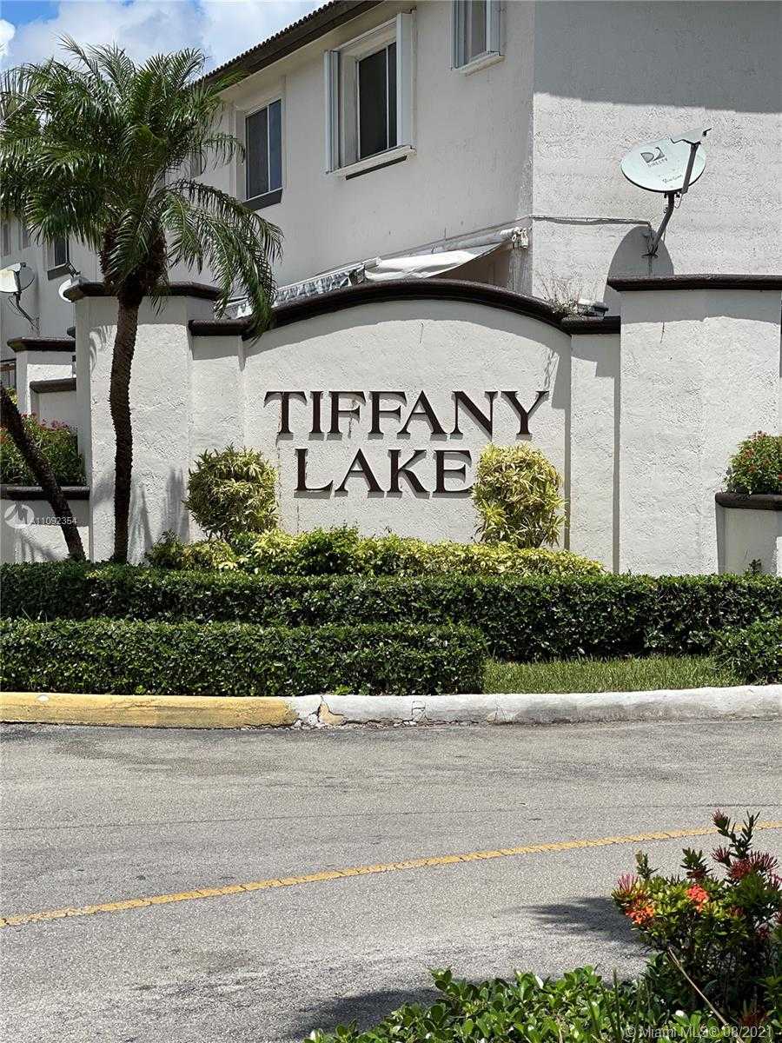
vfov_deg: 30.3
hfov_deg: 22.9
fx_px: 1928
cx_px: 391
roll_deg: -0.6
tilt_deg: -2.0
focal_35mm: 64
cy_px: 522
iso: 20
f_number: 2.2
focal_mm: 7.5
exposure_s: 1/1946
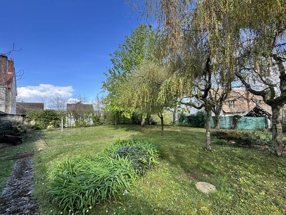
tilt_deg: +4.8
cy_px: 108
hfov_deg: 102.1
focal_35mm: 14
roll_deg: +1.5
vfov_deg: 85.7
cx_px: 143
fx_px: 116
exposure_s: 1/390
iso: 40
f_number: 2.2
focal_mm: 2.22
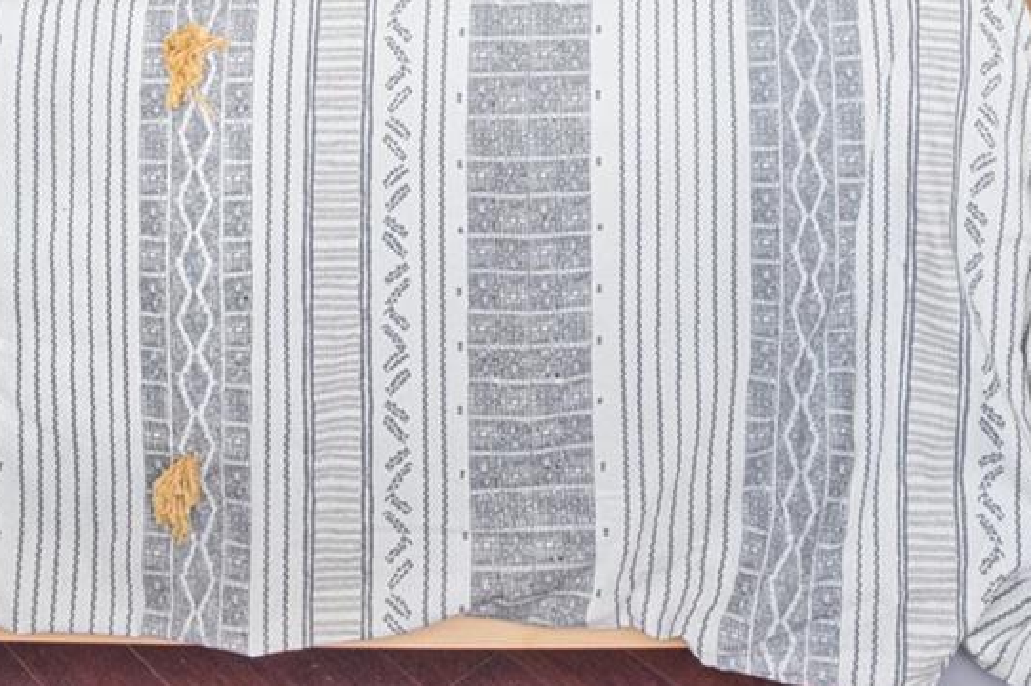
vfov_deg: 20.5
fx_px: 1517
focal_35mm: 53
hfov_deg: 37.5
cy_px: -431
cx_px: 583
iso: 200
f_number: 11
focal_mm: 14
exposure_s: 1/2.5
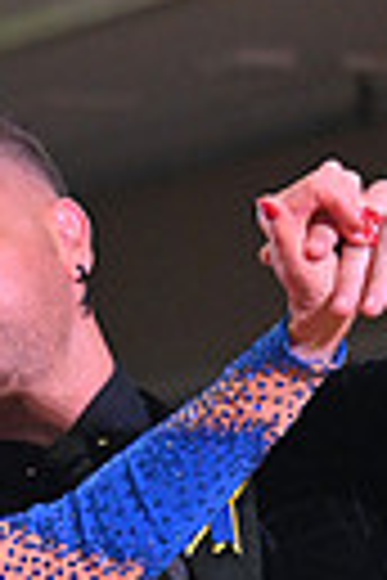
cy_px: 1138
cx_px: -407
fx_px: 6175
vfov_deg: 5.3
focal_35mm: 383
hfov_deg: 3.6
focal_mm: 85
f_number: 5
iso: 3200
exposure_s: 1/400
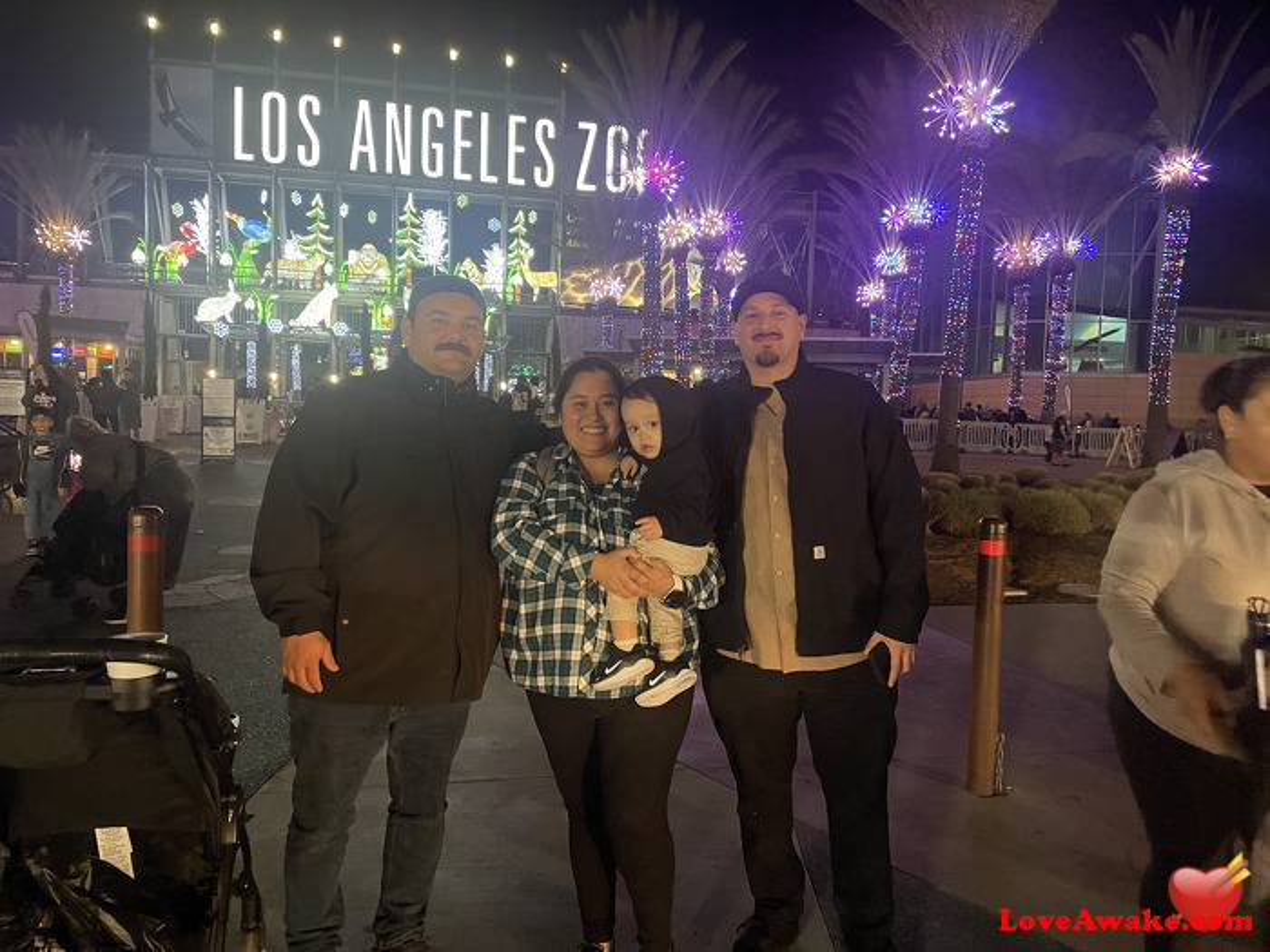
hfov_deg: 67.3
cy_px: 476
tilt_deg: -3.0
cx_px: 635
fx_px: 954
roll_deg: -1.1
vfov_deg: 53.1
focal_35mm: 26
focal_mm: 4.2
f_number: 1.6
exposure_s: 1/30
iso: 800
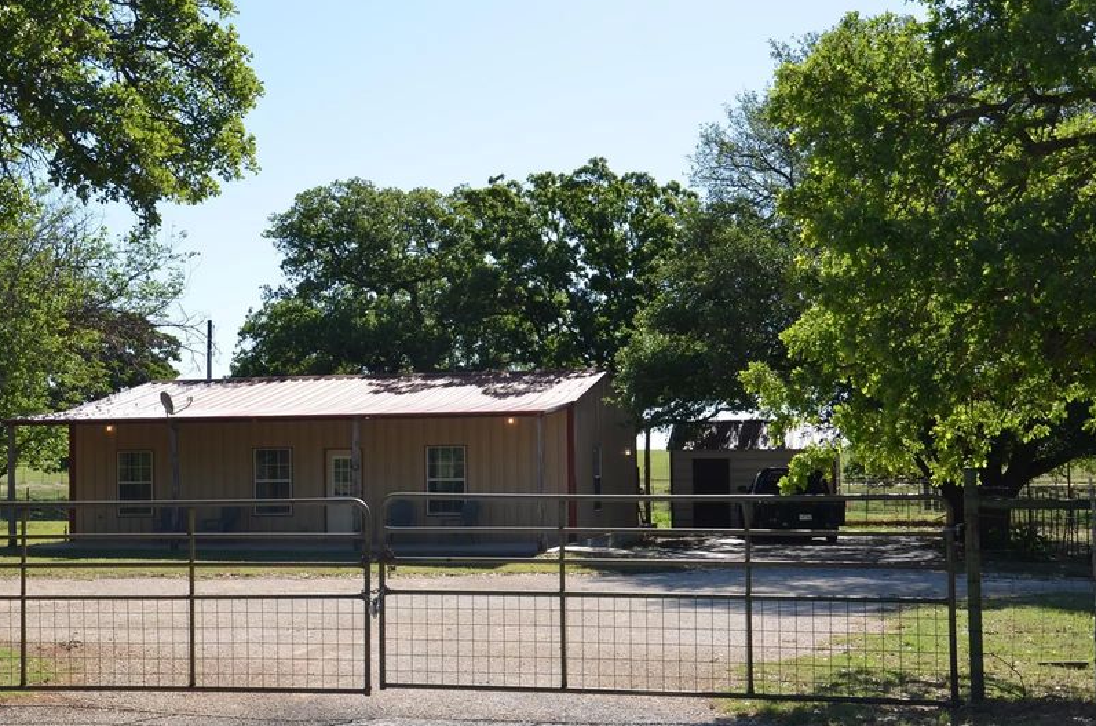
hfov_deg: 36.8
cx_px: 427
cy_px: 379
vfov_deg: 24.9
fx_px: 1640
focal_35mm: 54
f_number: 7.1
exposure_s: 1/250
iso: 100
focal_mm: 28
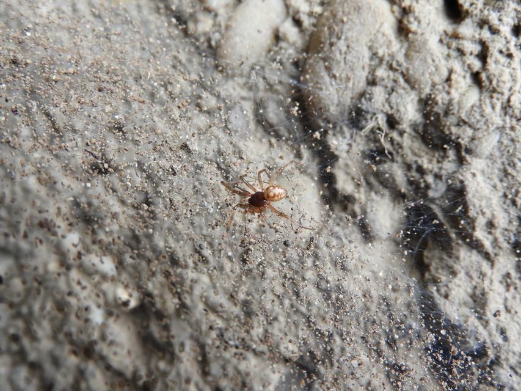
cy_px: 196
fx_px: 602
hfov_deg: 46.8
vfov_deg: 36.0
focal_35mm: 40
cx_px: 260
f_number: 3.8
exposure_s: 1/30
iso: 220
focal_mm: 7.2
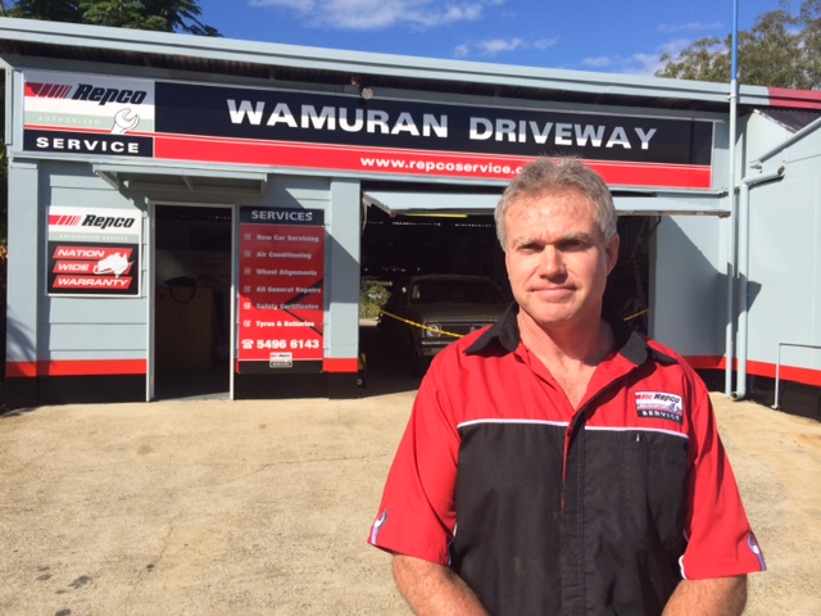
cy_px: 308
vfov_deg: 46.8
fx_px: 712
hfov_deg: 60.0
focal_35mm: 30
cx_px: 410
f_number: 2.2
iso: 32
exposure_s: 1/1866
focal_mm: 4.12
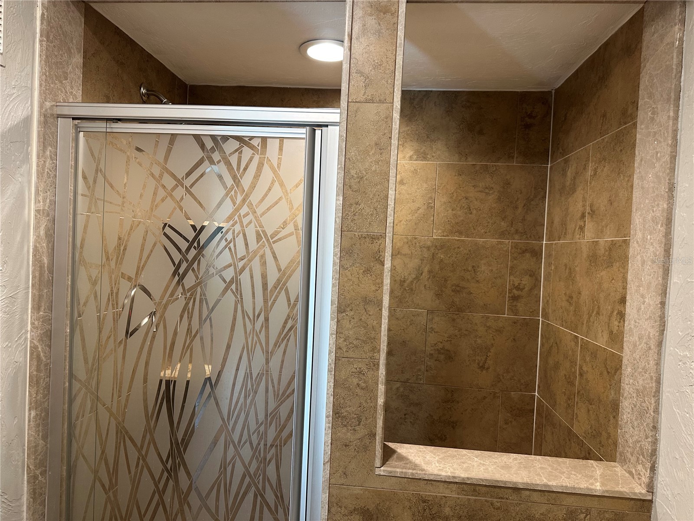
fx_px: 481
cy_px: 260
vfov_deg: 56.8
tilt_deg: -1.6
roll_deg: -3.0
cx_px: 347
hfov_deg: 71.6
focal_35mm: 24
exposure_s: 1/60
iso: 250
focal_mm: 6.86
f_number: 1.78
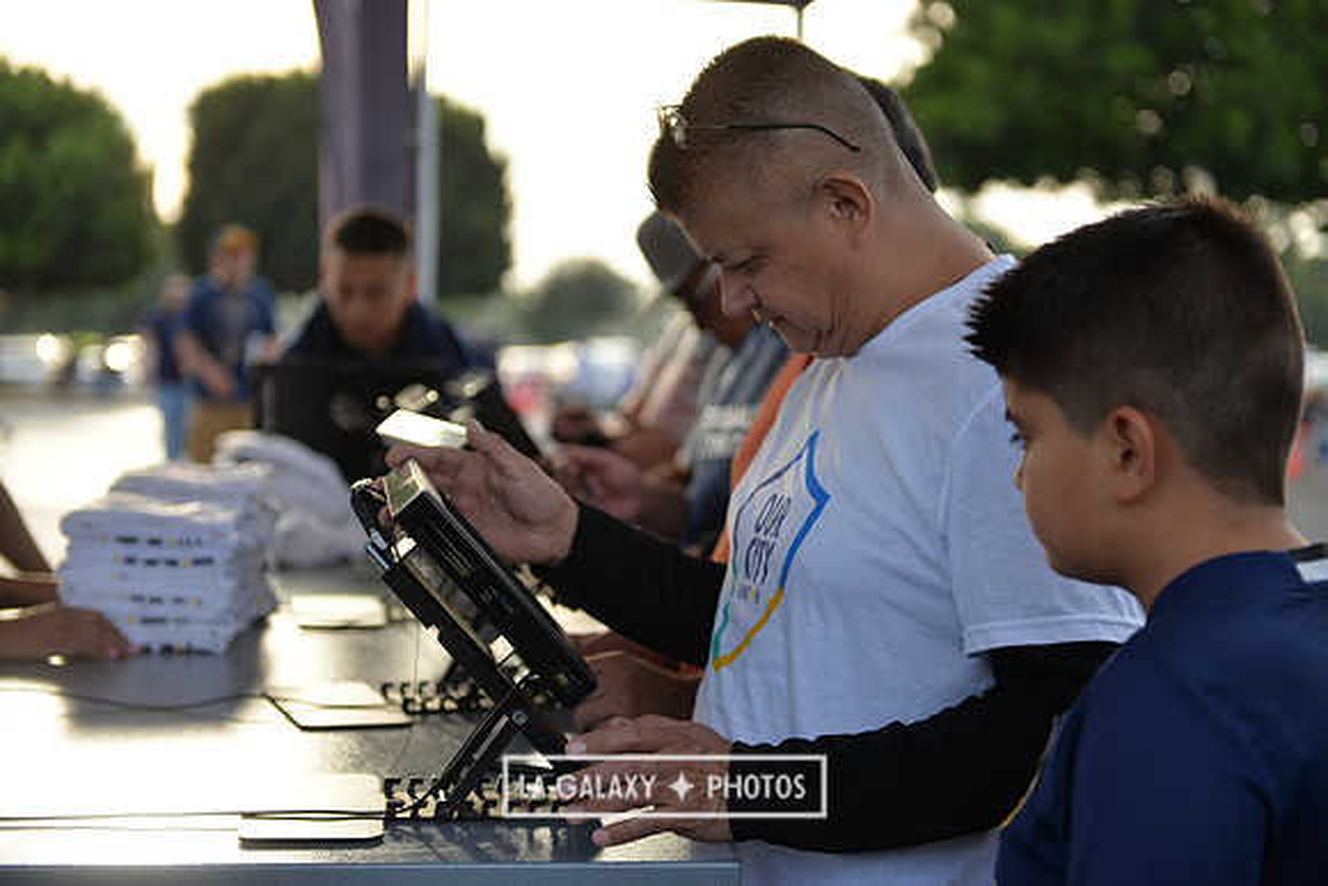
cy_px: 443
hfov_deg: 28.8
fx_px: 2583
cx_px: 664
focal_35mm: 70
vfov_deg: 19.5
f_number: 2.8
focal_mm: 70
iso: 220
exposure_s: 1/640
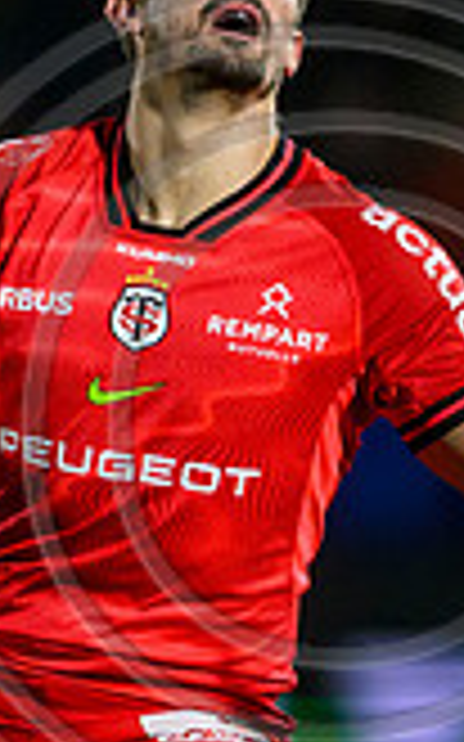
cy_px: 434
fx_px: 34790
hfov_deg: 0.8
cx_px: -101
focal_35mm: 1718
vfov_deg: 1.2
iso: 5000
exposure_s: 1/3200
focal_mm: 400
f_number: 3.2
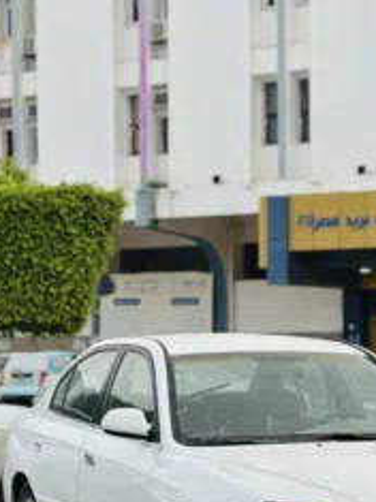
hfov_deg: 11.3
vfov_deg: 15.0
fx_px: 1899
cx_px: 273
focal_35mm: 131
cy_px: 320
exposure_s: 1/100
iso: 100
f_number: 2.8
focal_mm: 9
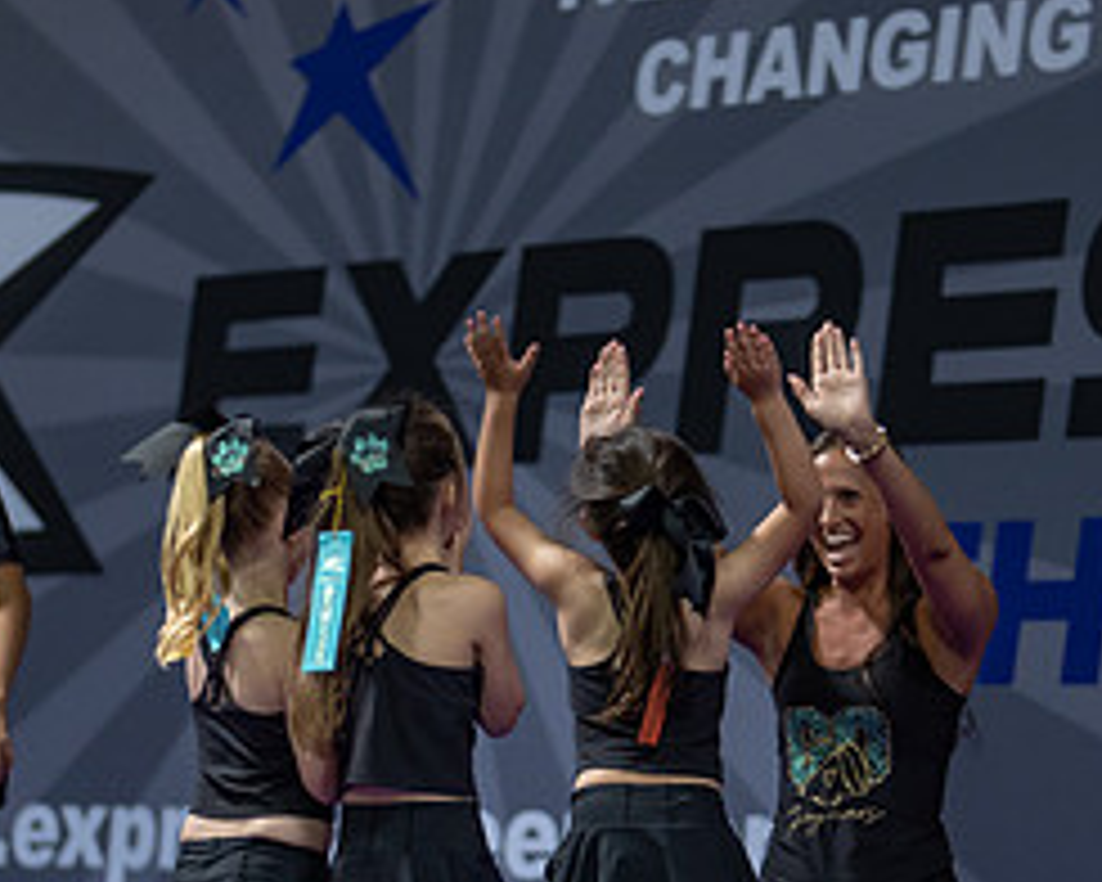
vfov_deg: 9.1
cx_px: 775
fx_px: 5545
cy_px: 719
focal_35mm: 170
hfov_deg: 11.3
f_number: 1.2
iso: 640
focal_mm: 50
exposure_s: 1/320
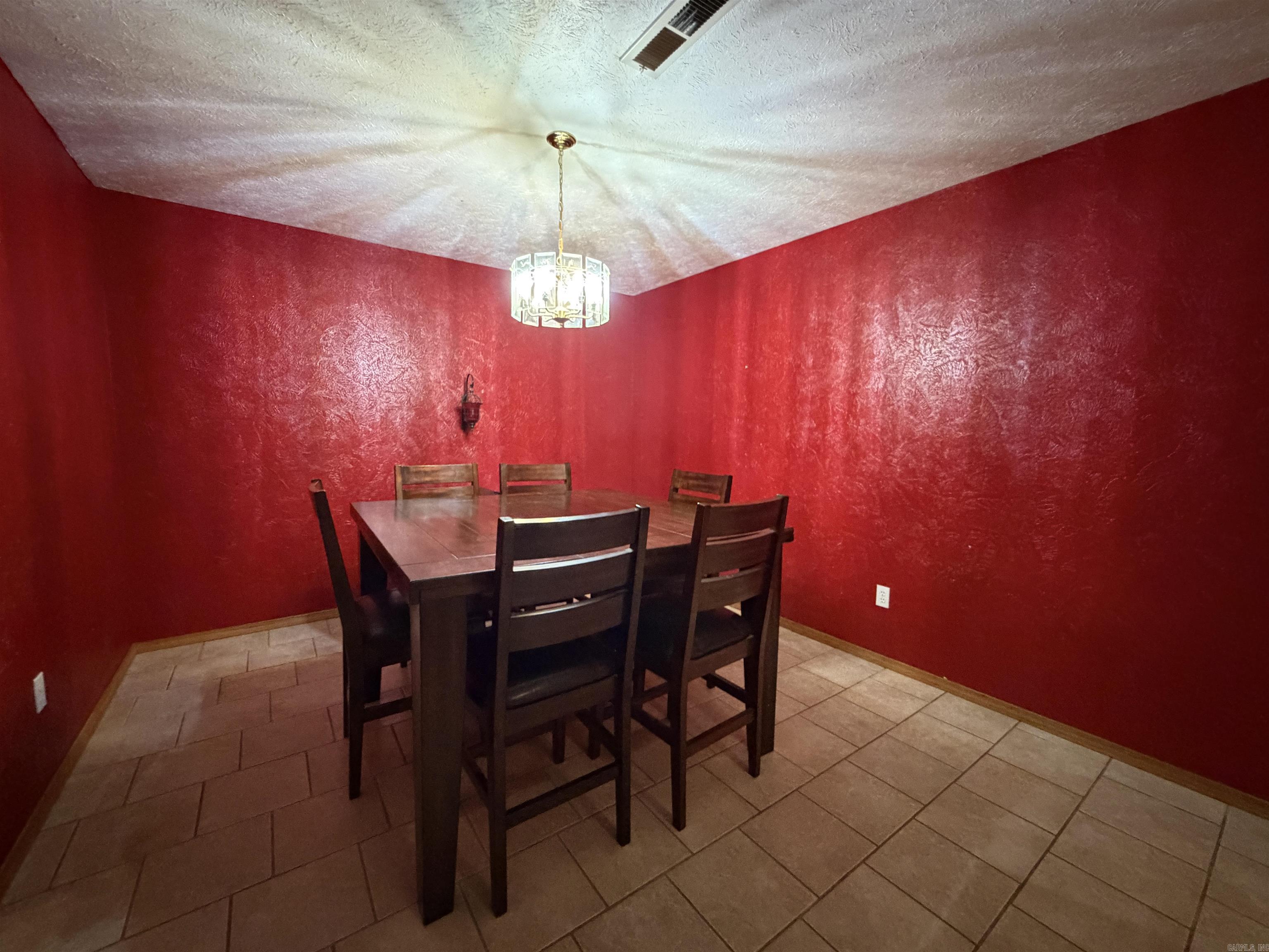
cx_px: 634
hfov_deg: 102.1
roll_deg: -0.3
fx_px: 513
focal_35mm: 14
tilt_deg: -5.7
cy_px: 476
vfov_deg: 85.7
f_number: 2.2
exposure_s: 1/40
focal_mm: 2.22
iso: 1000
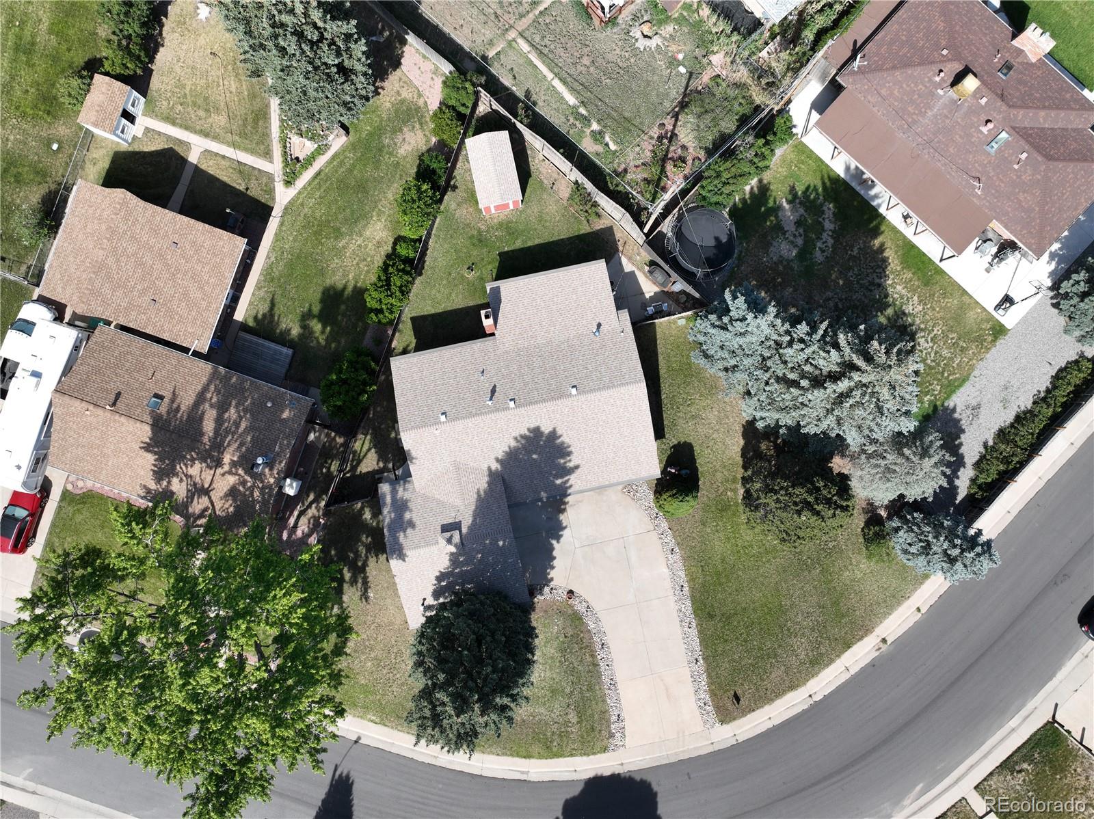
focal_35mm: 24
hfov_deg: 71.6
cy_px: 410
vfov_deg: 56.8
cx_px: 547
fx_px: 758
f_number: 2.8
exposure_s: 1/1000
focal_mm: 12.29
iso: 110
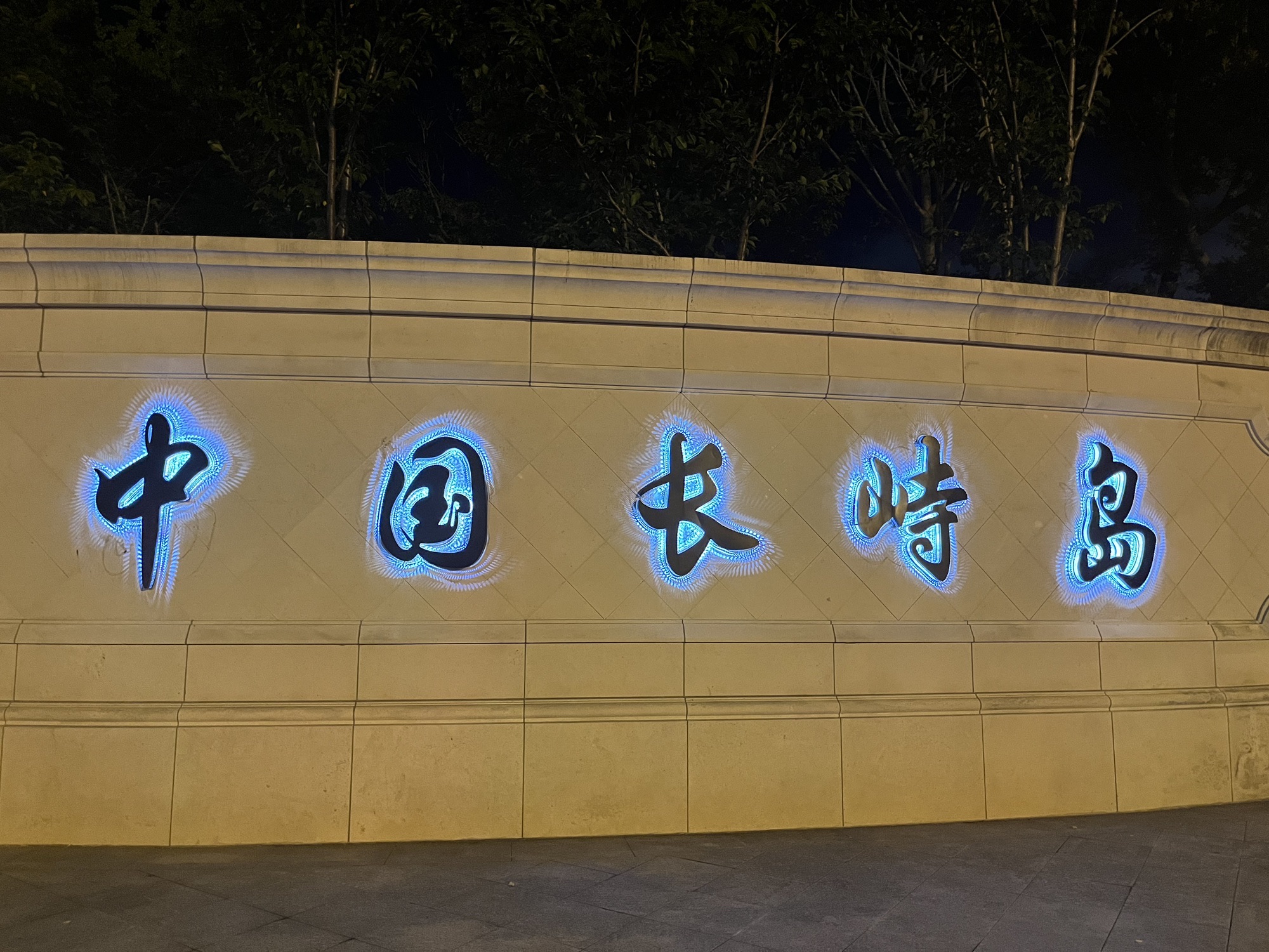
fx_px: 953
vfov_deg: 53.1
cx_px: 634
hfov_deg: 67.3
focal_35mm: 26
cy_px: 476
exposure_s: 1/33
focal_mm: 5.1
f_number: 1.6
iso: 500
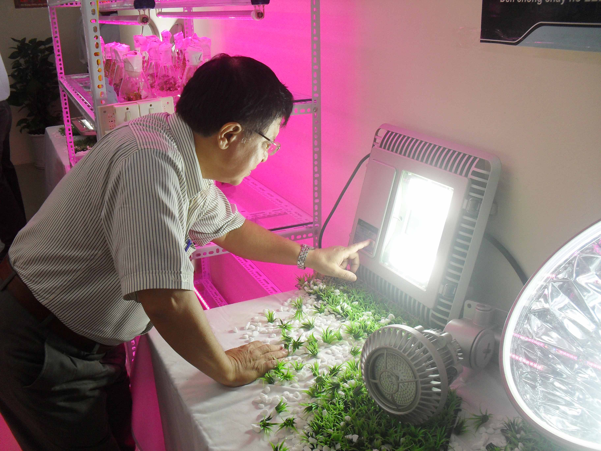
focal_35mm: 35
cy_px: 226
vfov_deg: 40.7
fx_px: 608
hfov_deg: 52.6
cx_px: 300
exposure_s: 1/125
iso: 100
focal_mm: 6.3
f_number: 3.2
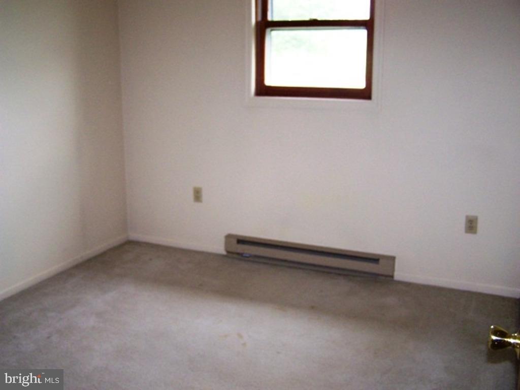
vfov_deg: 37.7
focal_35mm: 38
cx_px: 260
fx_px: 571
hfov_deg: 49.0
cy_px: 195
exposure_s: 1/60
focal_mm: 6.3
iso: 160
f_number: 2.8
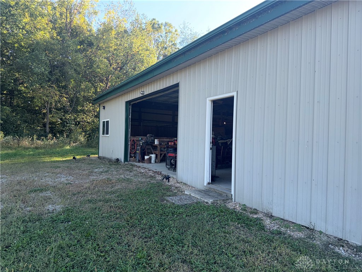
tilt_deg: +0.2
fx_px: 251
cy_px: 136
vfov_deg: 56.8
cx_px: 181
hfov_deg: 71.6
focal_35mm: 24
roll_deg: -1.4
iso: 80
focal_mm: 6.76
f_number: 1.78
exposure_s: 1/584
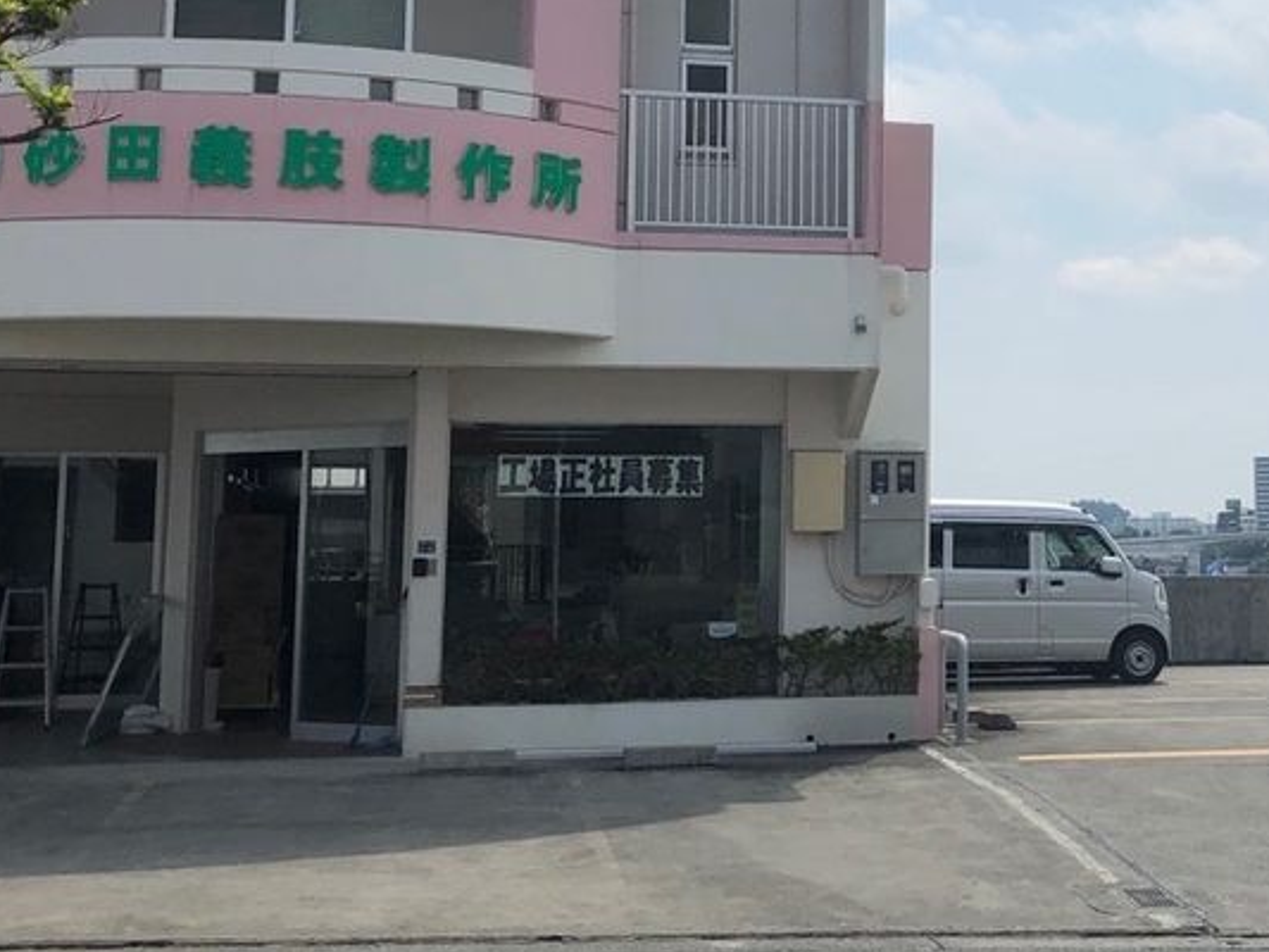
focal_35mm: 63
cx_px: 1057
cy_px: 264
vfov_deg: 23.1
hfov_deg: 29.8
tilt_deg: +6.8
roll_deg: +0.3
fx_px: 2310
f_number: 1.8
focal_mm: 3.99
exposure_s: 1/5348
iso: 20
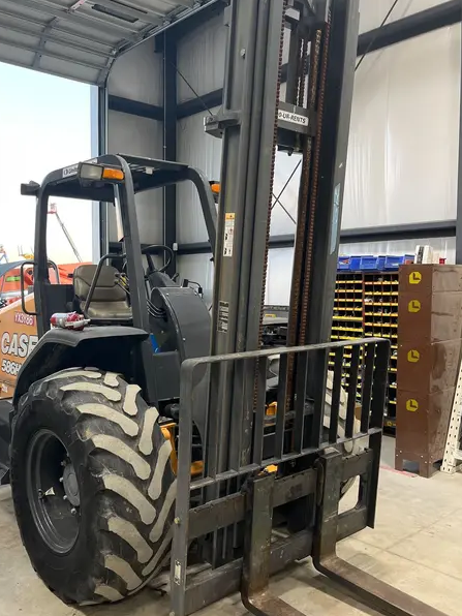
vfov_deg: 56.8
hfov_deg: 43.9
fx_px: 569
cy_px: 317
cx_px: 186
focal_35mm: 32
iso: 100
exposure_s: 1/60
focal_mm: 5.1
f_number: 1.6
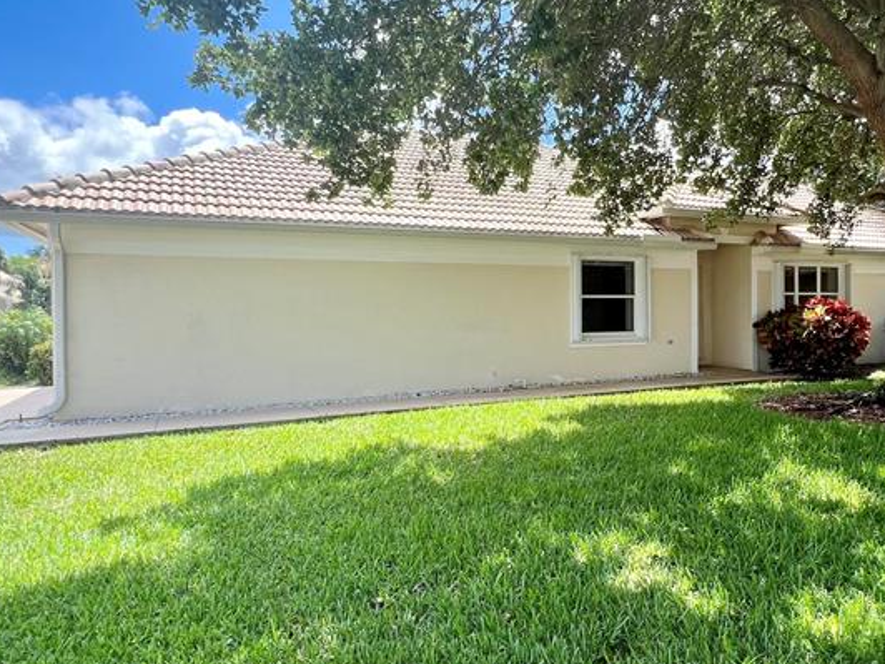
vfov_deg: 54.9
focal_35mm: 25
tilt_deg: -0.8
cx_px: 539
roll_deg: +0.4
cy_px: 316
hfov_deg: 68.6
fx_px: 639
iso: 32
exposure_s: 1/626
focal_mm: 1.57
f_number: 1.8
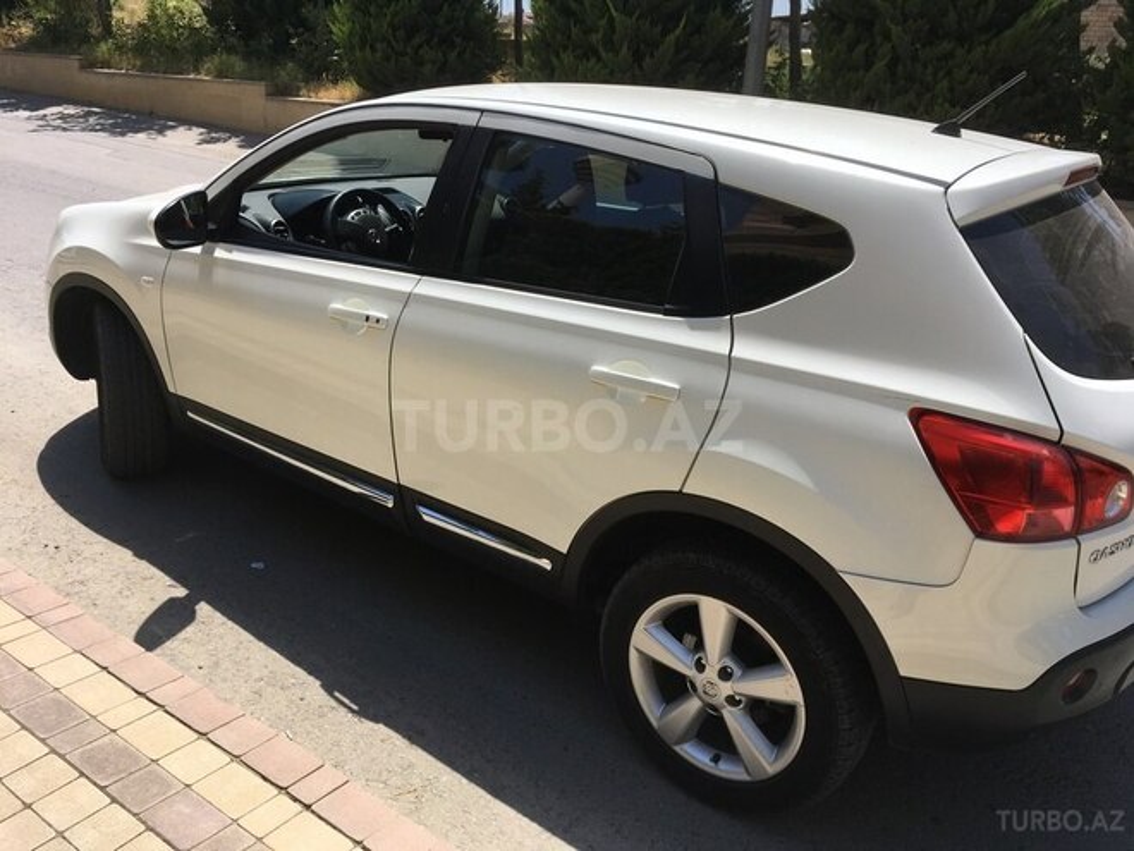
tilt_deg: -20.4
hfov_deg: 61.7
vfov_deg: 48.2
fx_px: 950
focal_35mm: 29
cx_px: 567
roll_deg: -0.9
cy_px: 426
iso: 25
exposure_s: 1/1748
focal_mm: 4.15
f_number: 2.2
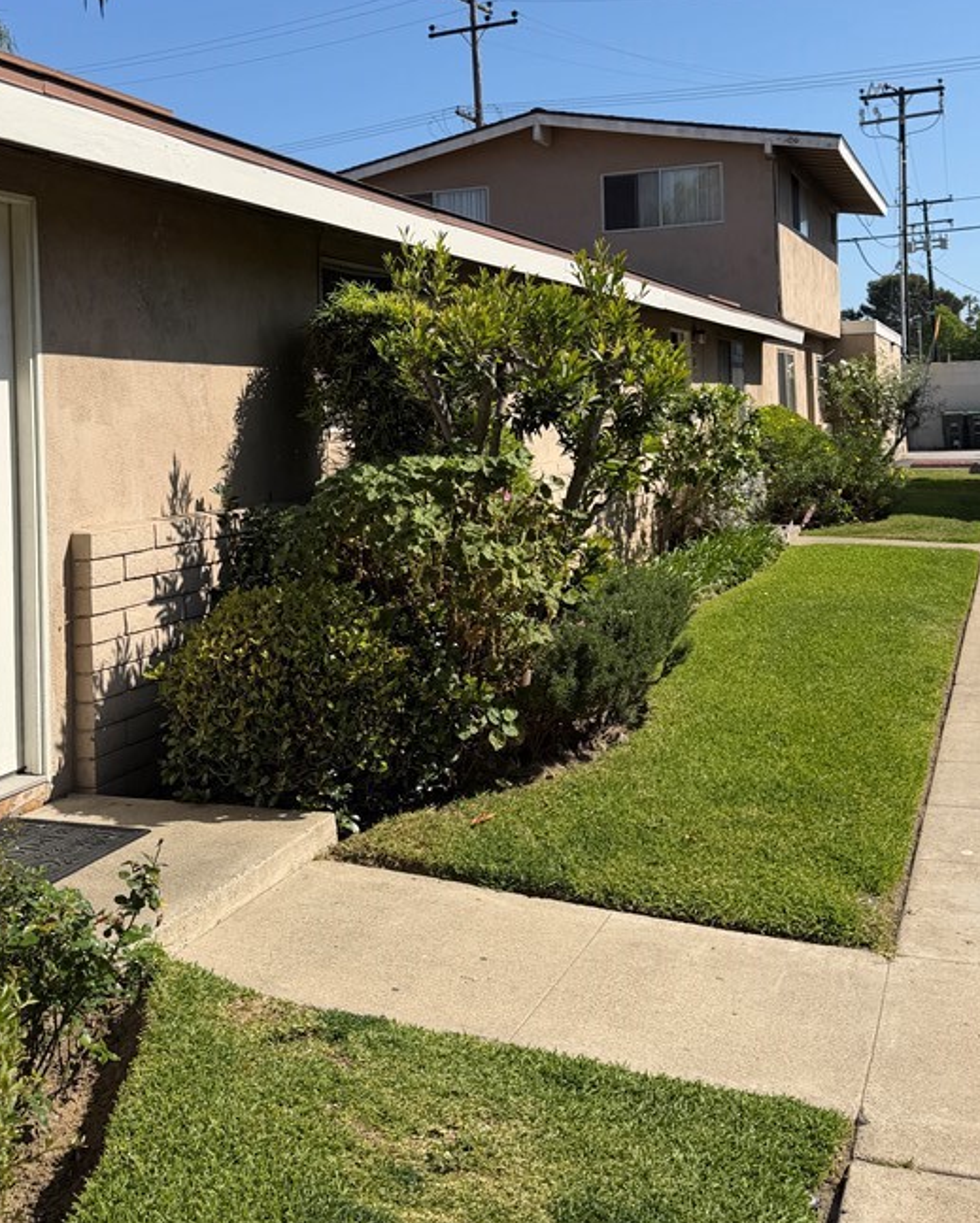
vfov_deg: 47.9
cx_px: 455
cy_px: 370
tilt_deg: +1.6
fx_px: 1340
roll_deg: +2.1
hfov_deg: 40.1
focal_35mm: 37
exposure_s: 1/5319
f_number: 1.78
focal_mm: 6.76
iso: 80
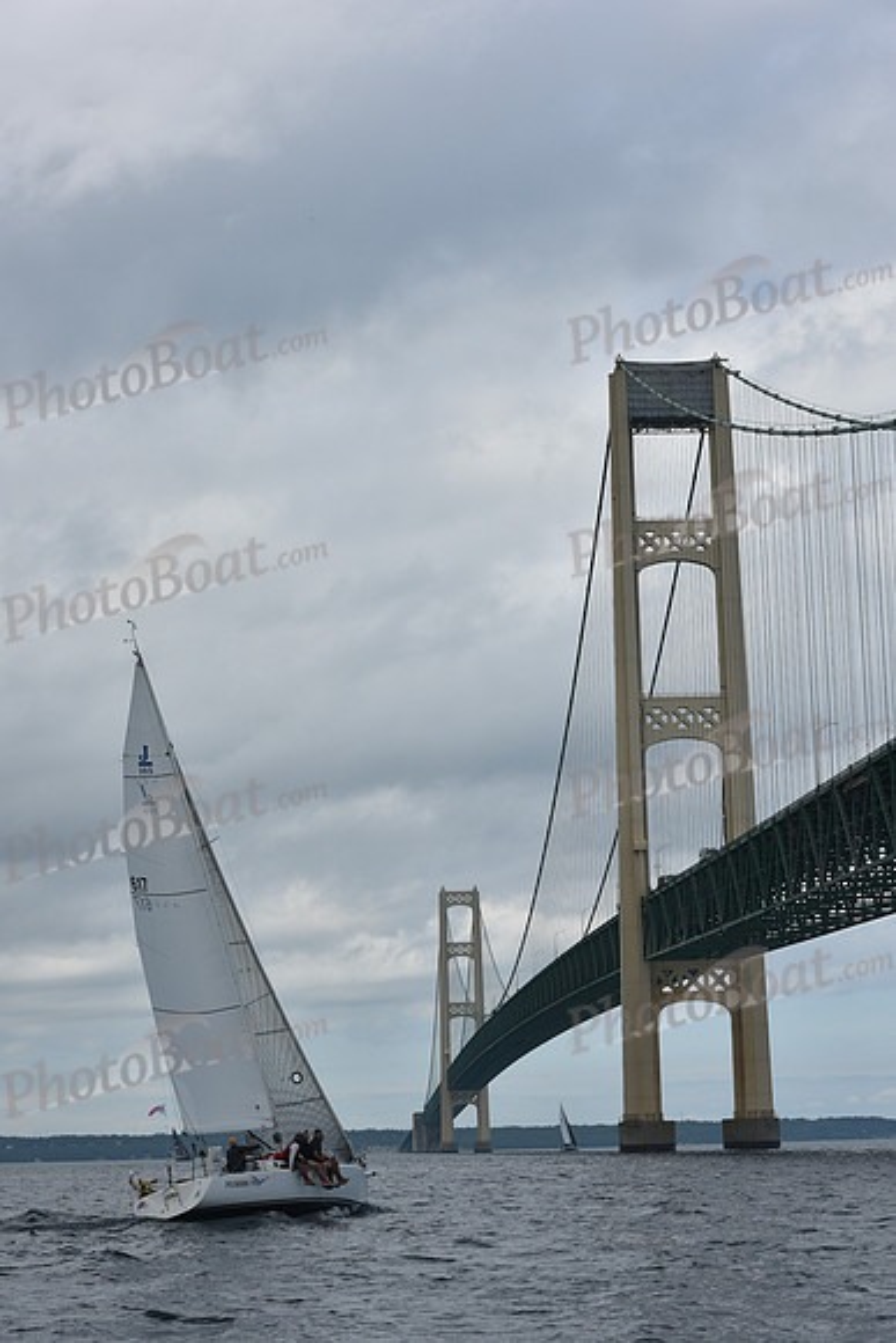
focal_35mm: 70
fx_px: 2612
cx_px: 448
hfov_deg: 19.5
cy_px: 672
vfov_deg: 28.8
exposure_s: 1/800
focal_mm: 70
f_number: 9
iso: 250
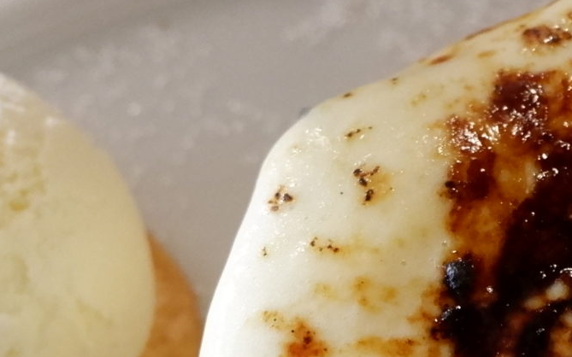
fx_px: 3040
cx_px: 357
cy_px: 610
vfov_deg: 6.6
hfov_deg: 10.7
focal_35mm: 195
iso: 4000
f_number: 5.6
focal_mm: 33.3
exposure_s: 1/180
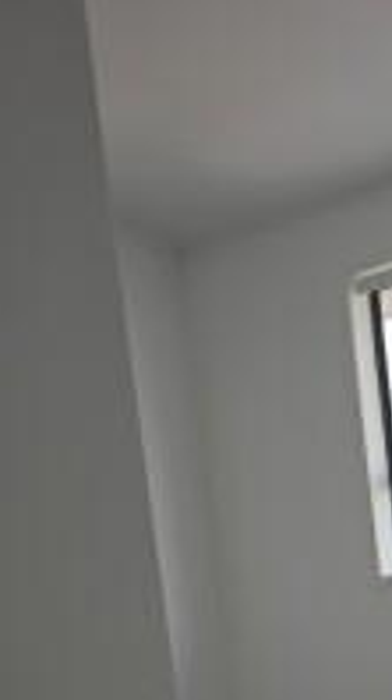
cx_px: 456
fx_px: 1056
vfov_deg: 33.0
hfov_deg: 19.9
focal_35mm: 57
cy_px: 732
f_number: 1.7
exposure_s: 1/180
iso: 20
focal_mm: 6.3
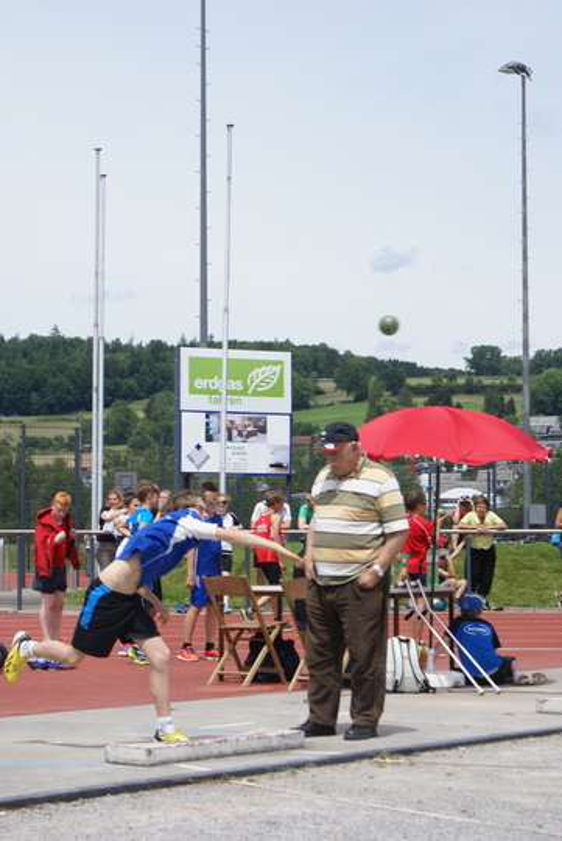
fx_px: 2103
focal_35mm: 90
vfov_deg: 22.6
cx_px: 281
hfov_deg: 15.2
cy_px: 420
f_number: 8
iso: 100
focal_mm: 60
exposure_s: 1/400
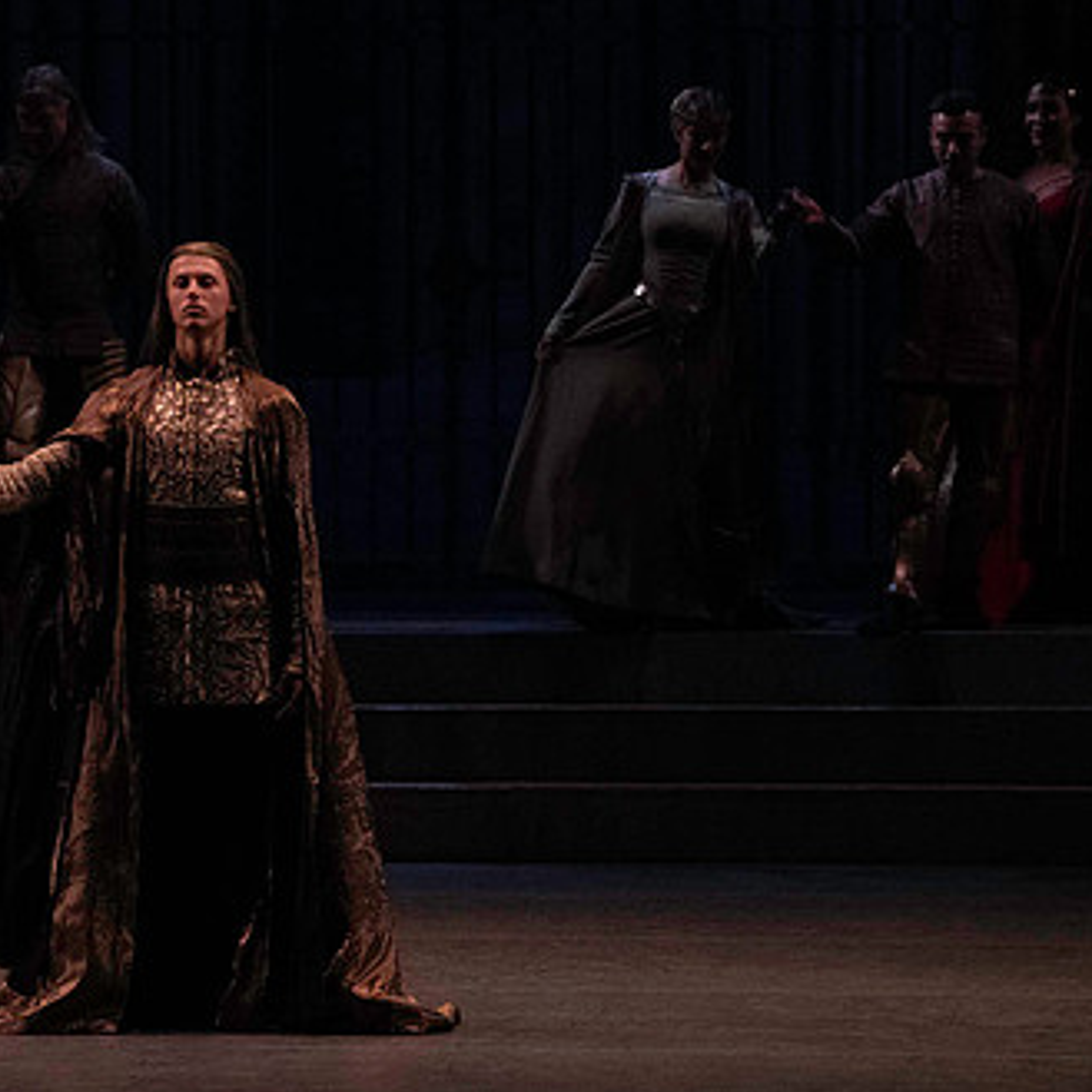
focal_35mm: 300
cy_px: 503
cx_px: 266
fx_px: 10707
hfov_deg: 5.8
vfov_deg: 5.8
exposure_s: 1/400
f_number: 9
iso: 12800
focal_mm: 200
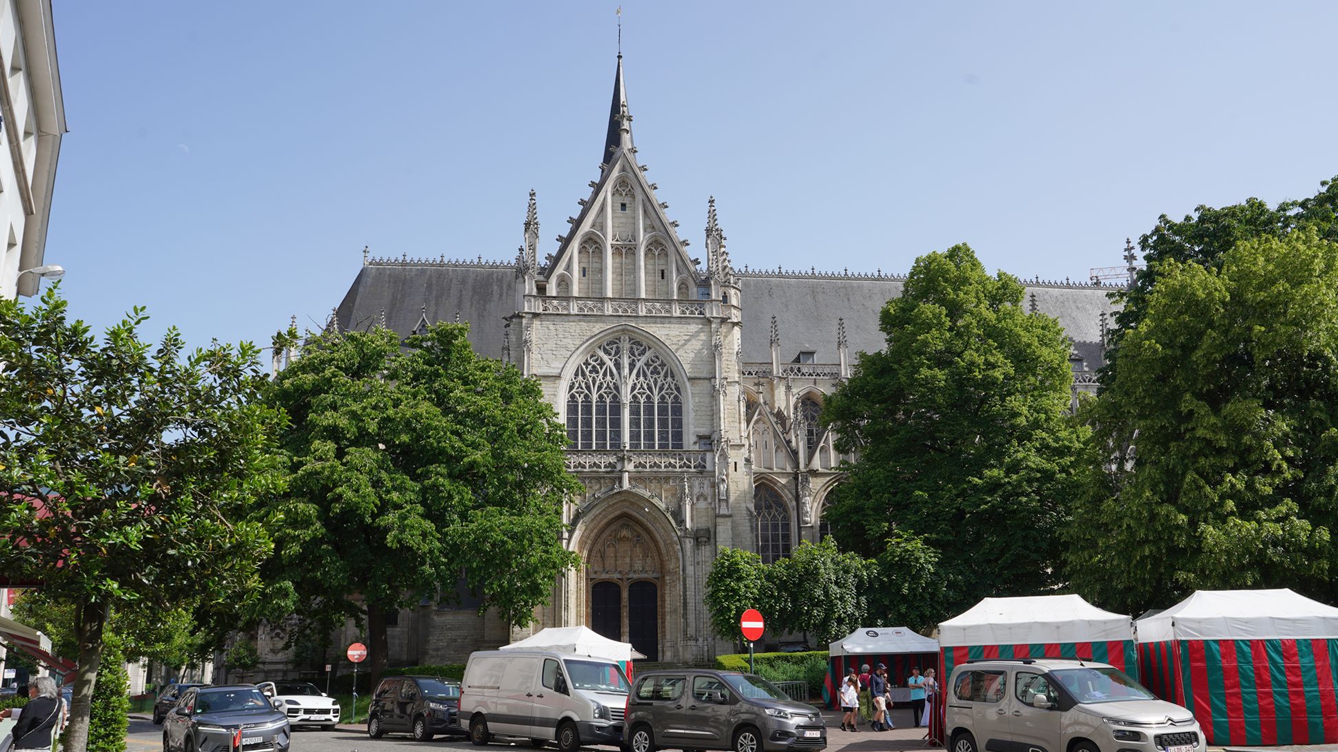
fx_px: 922
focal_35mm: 26
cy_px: 451
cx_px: 690
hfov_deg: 71.9
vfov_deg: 44.2
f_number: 13
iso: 100
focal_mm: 24
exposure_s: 1/100
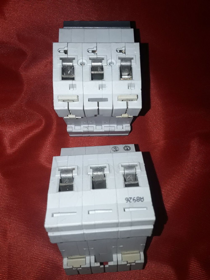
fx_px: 218
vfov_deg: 65.3
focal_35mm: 27
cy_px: 140
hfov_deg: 51.4
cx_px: 105
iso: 40
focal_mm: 2.91
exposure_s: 1/257
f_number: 1.9
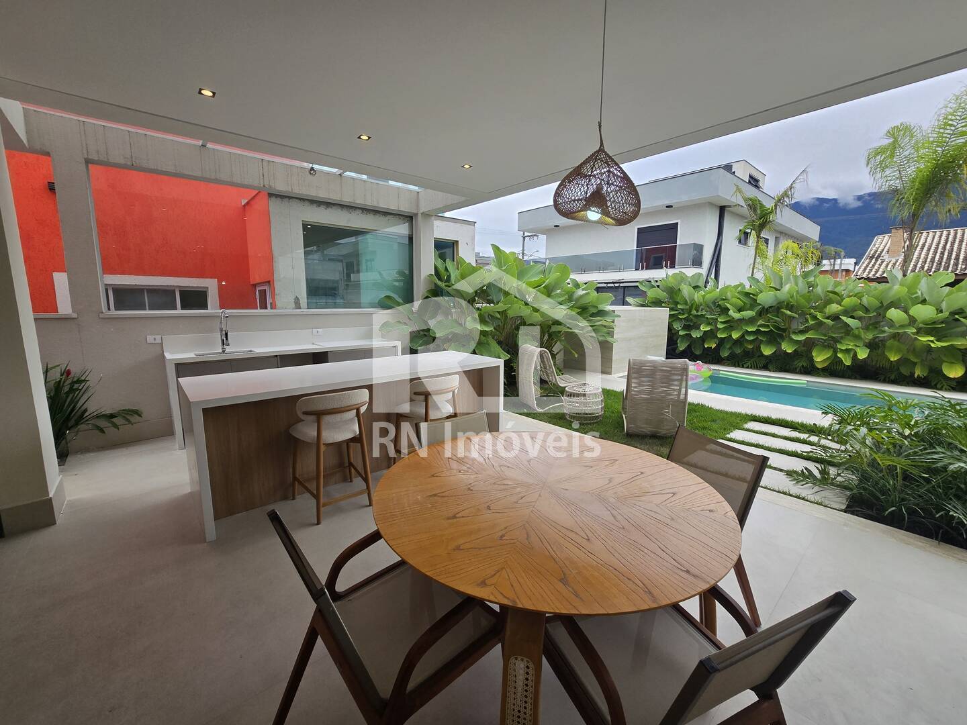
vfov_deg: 89.9
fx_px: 363
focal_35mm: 13
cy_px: 362
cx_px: 484
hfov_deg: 106.2
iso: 50
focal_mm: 2.2
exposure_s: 1/556
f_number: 2.2
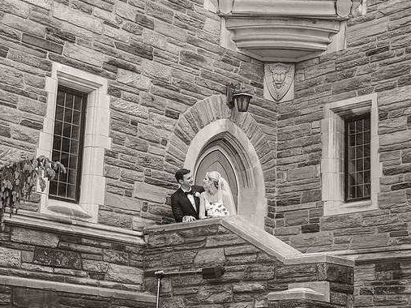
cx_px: 206
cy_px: 154
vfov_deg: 19.1
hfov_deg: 25.3
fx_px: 914
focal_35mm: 77
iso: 800
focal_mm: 70
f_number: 5.6
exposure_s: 1/500
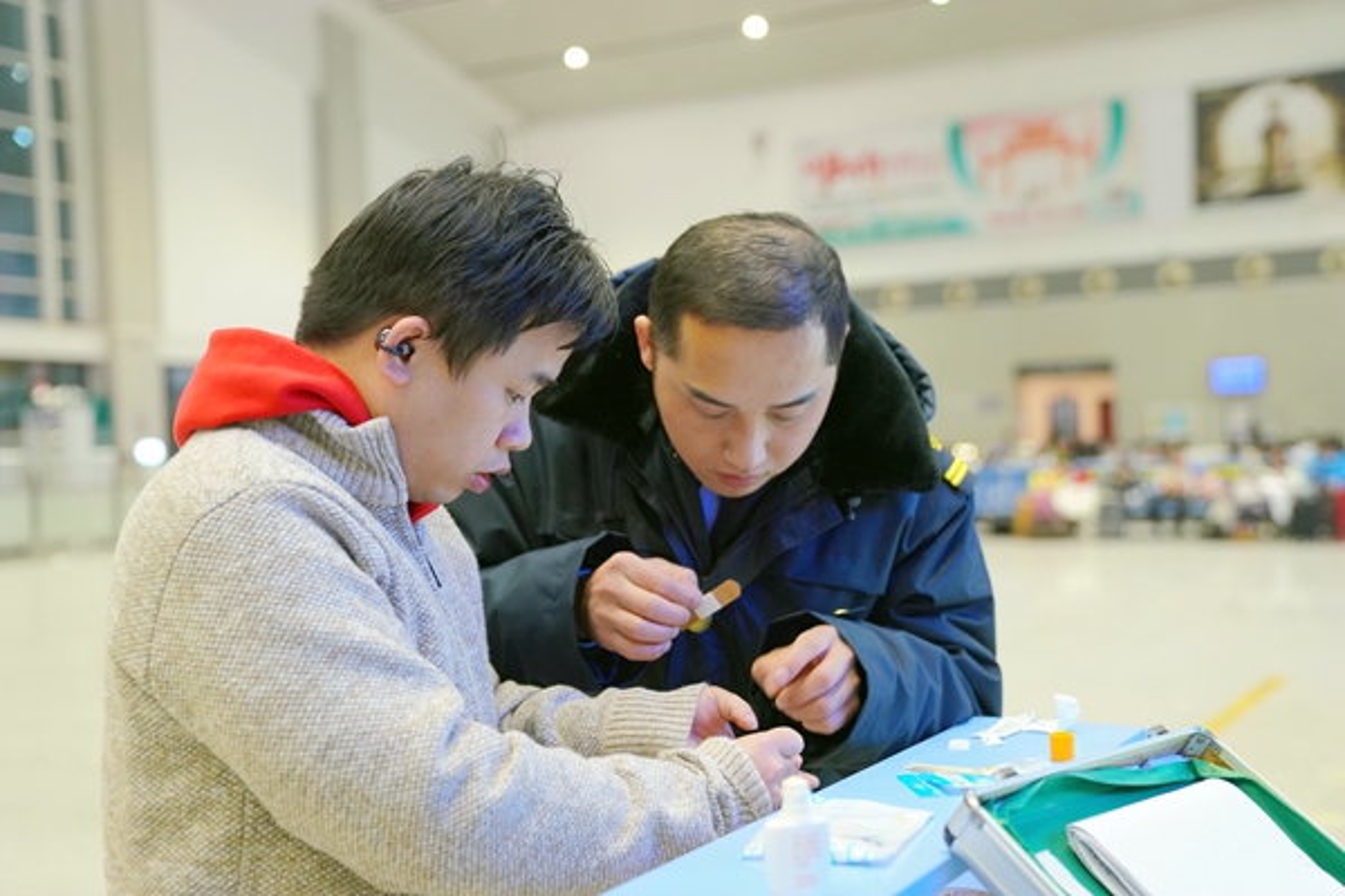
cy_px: 448
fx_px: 1681
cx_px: 672
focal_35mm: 45
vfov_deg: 29.9
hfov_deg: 43.6
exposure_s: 1/125
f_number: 2.8
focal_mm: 45
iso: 2000
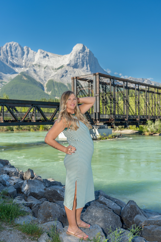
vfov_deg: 54.4
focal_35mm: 35
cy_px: 121
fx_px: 235
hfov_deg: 37.9
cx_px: 80
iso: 125
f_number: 3.2
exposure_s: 1/1000
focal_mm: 35
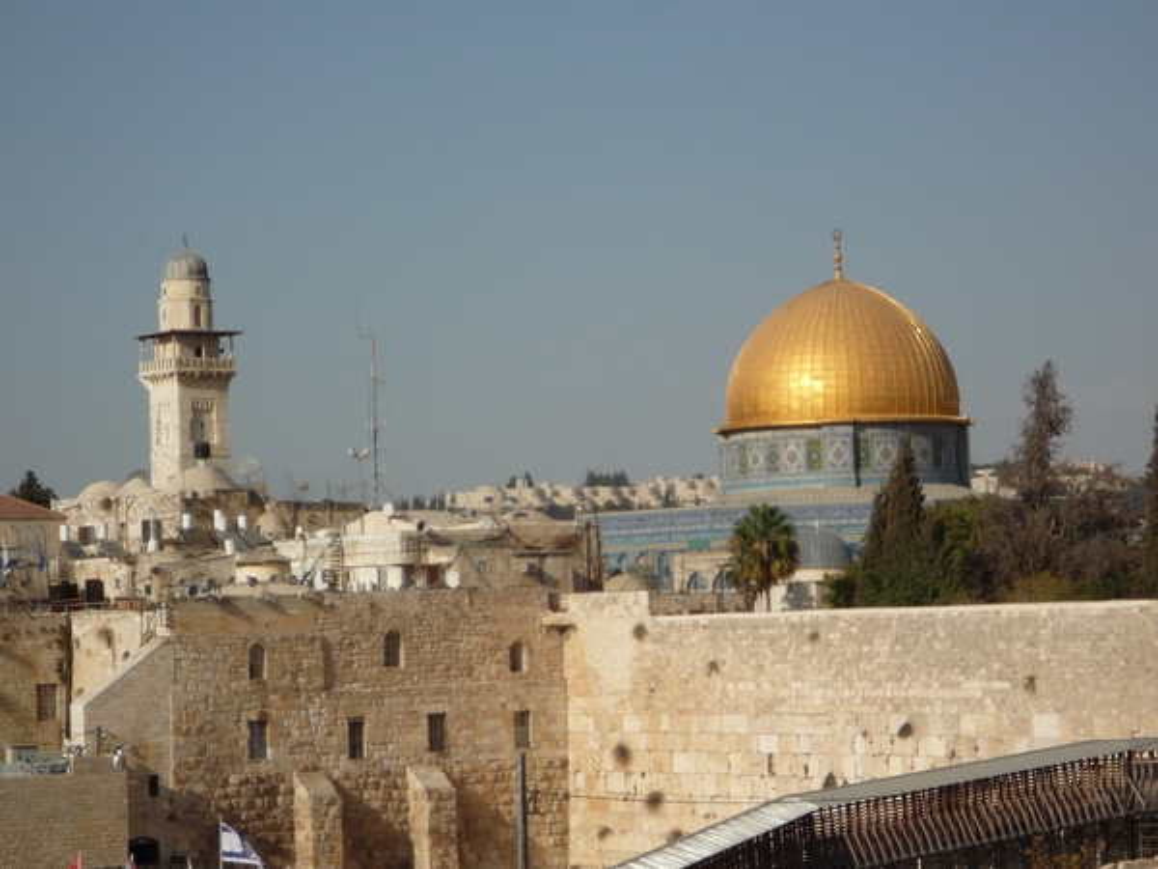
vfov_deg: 14.2
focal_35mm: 104
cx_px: 579
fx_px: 3479
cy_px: 434
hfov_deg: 18.9
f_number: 6.3
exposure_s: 1/800
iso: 100
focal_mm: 15.2
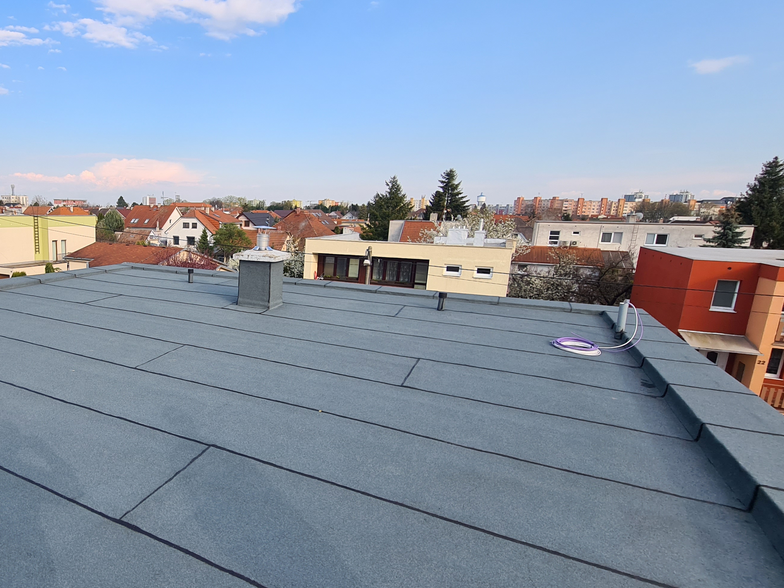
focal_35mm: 20
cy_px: 312
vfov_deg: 65.9
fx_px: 453
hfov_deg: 75.3
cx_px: 189
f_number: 2.2
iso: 50
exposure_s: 1/910
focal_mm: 2.2
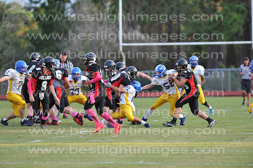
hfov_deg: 6.9
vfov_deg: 4.6
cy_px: 84
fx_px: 2107
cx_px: 126
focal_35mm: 300
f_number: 4
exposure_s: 1/800
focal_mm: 300
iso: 1000
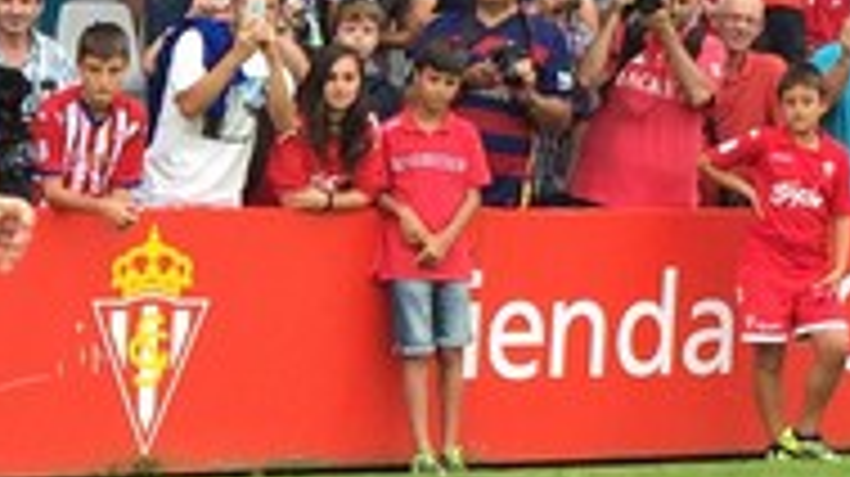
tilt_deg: -4.0
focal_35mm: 171
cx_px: -166
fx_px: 3851
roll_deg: -2.7
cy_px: 333
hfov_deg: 12.3
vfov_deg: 7.1
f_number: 2.2
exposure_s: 1/159
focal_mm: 4.15
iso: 32
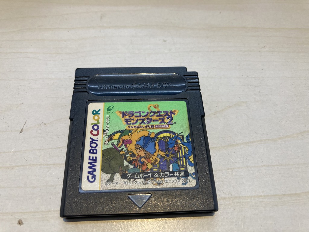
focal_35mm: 28
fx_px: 250
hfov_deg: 63.4
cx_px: 154
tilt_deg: -60.3
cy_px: 116
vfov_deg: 49.7
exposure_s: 1/120
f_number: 1.8
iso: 80
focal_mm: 3.99
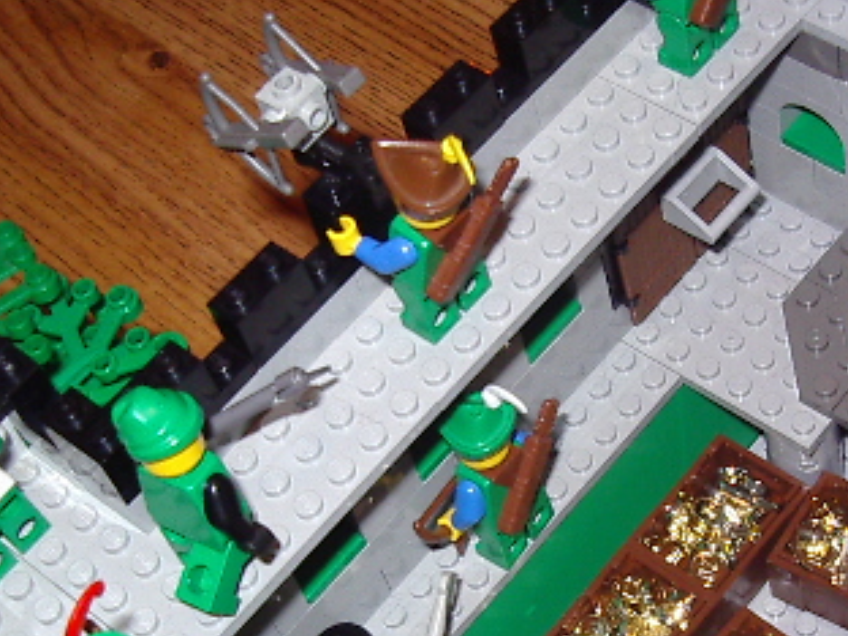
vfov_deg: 18.8
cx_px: 617
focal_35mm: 78
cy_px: 487
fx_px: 1911
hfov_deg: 24.8
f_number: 2.6
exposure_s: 1/60
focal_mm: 5.8
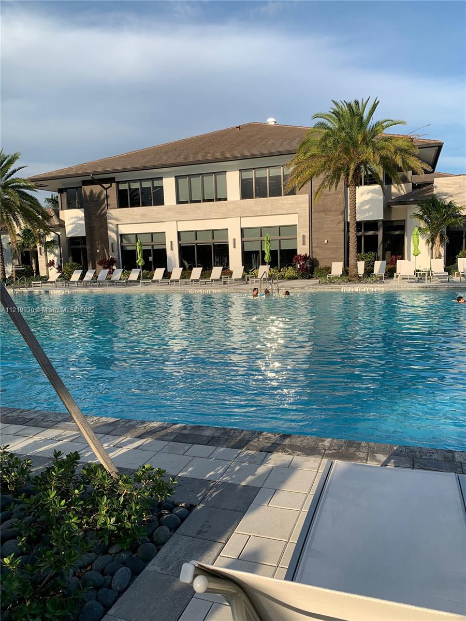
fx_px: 467
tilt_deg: -4.3
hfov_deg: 53.1
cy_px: 310
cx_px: 233
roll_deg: +3.3
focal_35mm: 26
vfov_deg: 67.3
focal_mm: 4.25
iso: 25
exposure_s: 1/1513
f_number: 1.8
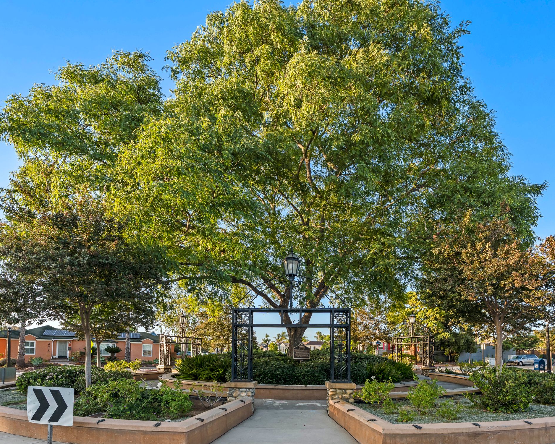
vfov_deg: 68.1
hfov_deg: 80.3
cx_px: 292
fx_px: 329
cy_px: 225
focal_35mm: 20
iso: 500
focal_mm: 16
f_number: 8
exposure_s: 1/60
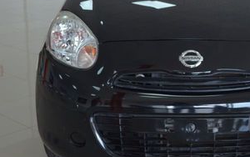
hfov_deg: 26.1
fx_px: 532
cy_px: 23
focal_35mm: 78
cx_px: 186
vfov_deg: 16.6
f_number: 4
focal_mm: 24
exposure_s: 1/160
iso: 500
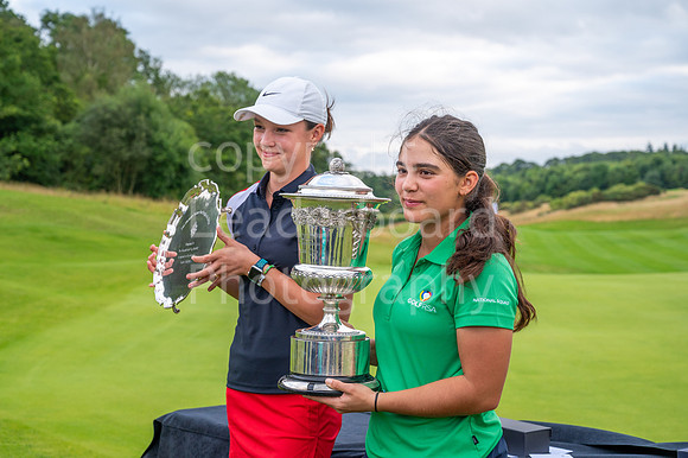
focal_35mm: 58
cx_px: 344
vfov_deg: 23.4
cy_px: 229
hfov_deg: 34.5
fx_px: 1108
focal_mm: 58
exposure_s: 1/250
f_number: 5.6
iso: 400
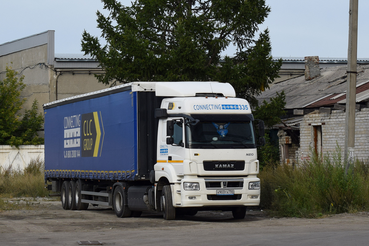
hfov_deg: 24.6
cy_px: 123
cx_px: 184
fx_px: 846
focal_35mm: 82
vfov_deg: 16.6
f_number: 8
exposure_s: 1/250
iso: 220
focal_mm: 55
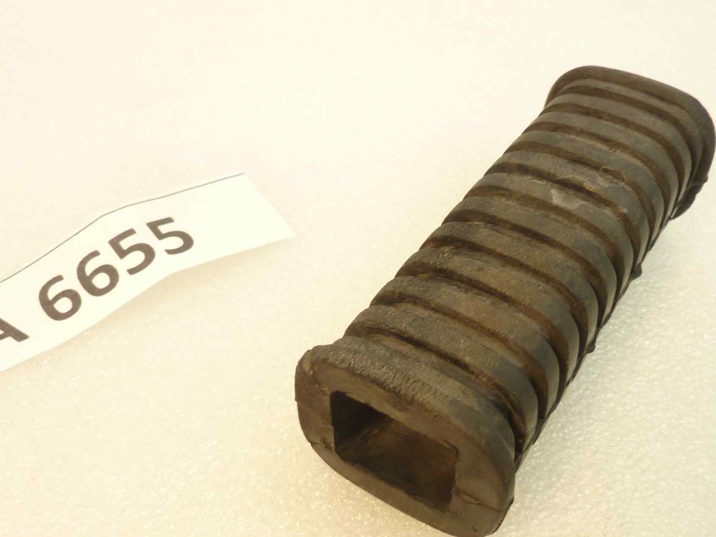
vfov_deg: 37.1
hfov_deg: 48.8
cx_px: 407
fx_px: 786
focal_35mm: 38
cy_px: 375
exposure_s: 1/25
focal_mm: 4.1
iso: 80
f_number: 3.3
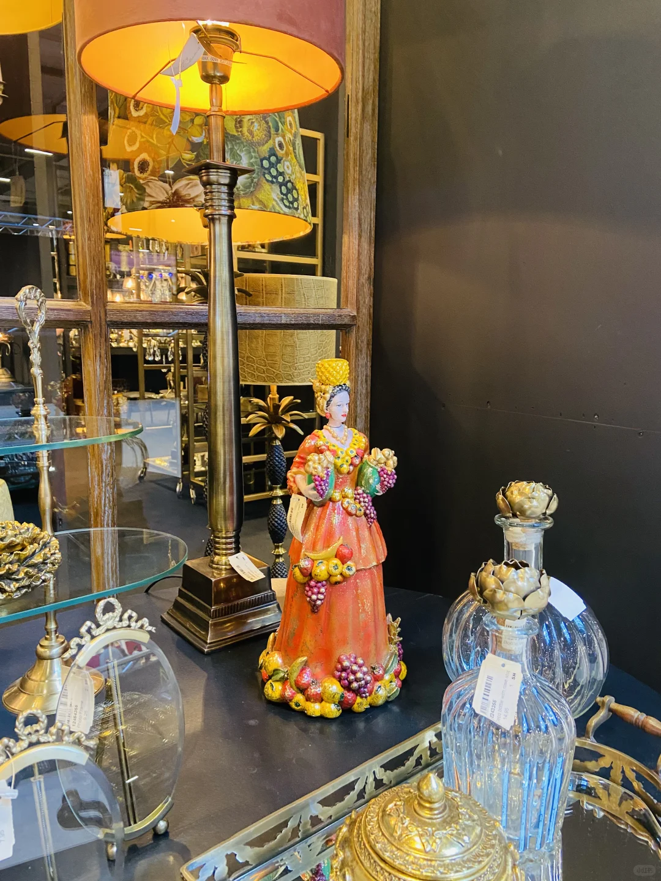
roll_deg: +0.2
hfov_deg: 53.1
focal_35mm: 26
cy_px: 440
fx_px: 662
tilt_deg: -9.9
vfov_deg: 67.3
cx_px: 330
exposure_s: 1/50
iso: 500
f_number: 1.8
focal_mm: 4.25
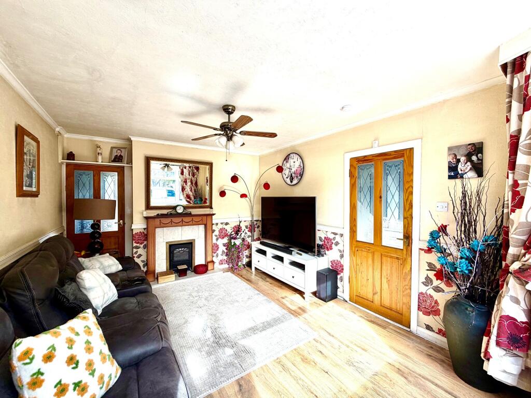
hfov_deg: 102.1
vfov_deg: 85.7
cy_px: 199
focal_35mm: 14
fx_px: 215
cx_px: 266
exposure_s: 1/121
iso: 50
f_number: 2.2
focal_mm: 2.22
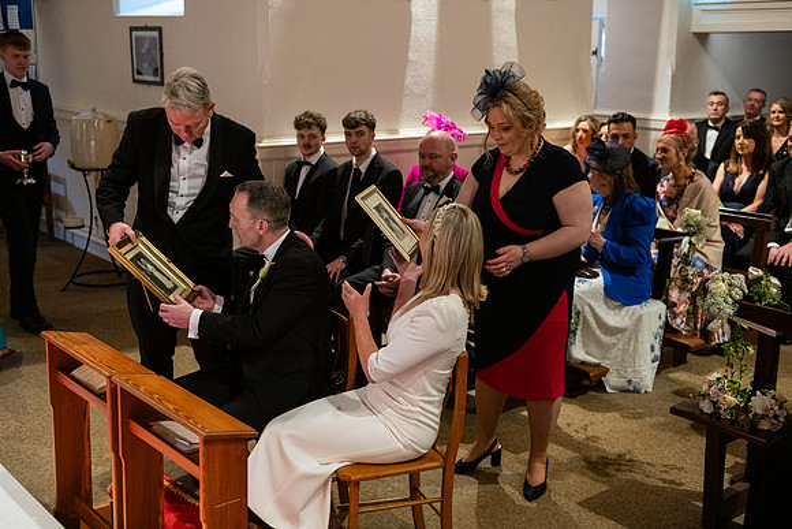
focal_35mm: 44
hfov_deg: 44.5
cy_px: 264
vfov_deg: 30.5
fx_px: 968
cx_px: 396
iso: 1000
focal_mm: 44
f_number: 3.5
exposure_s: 1/160
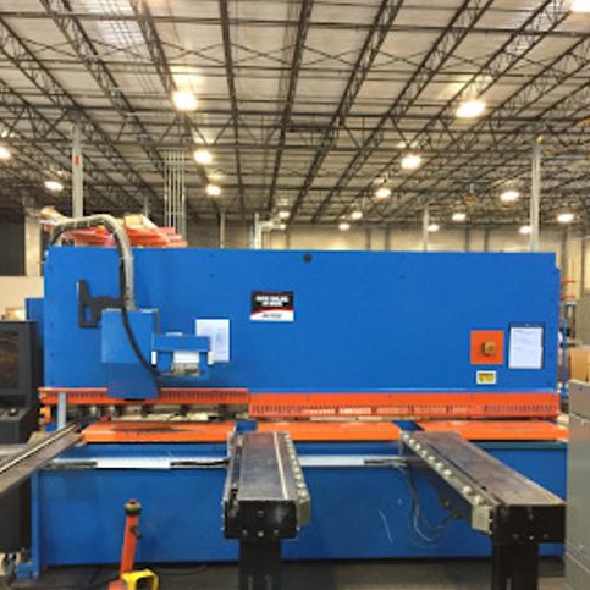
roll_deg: +0.2
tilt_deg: -1.3
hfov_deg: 47.2
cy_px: 354
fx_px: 675
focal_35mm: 35
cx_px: 299
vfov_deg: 46.9
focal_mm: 4.15
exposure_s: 1/30
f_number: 2.2
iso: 200
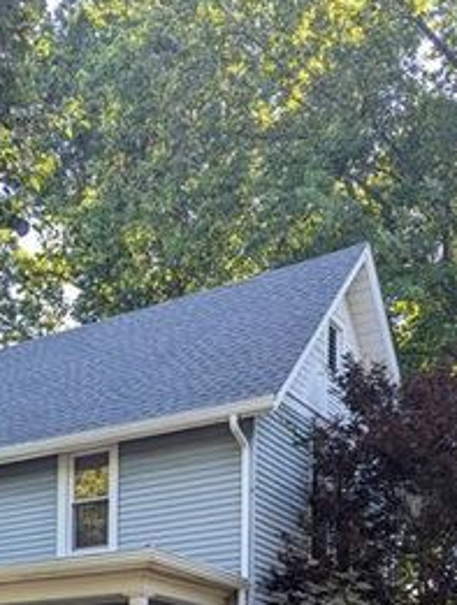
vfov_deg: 27.8
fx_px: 1069
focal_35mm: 61
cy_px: 723
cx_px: 70
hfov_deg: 23.6
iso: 45
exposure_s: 1/223
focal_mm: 6.81
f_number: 1.85
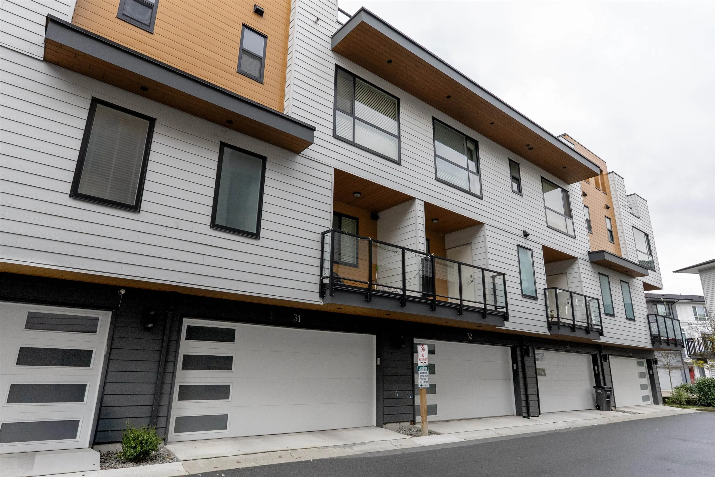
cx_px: 358
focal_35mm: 20
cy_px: 238
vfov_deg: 60.7
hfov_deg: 82.5
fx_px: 407
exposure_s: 1/250
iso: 2500
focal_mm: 20.5
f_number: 10
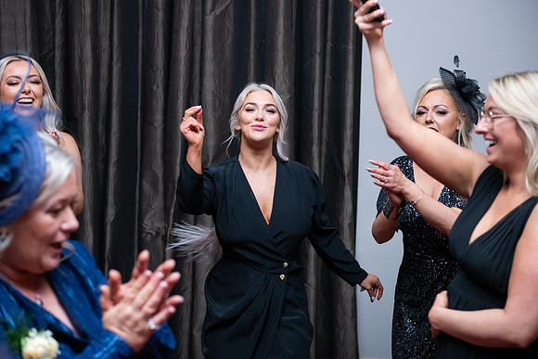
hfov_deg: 32.4
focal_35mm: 62
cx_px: 269
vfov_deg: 21.9
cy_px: 180
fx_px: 927
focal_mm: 62
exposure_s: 1/160
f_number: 3.5
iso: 1250
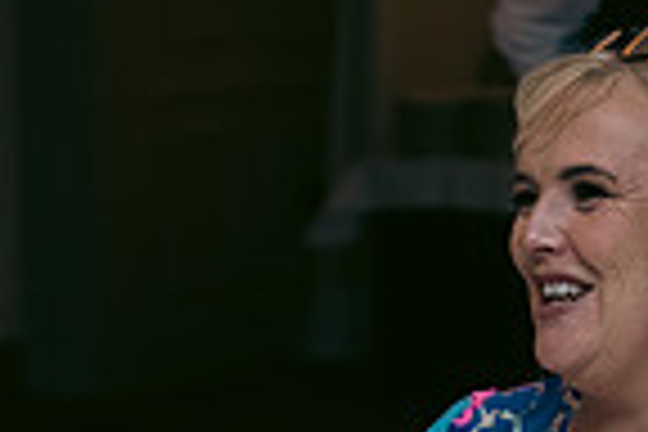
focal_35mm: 225
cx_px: 554
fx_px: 4050
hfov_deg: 9.1
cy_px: 479
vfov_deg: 6.1
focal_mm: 56
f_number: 3.5
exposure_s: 1/160
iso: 800
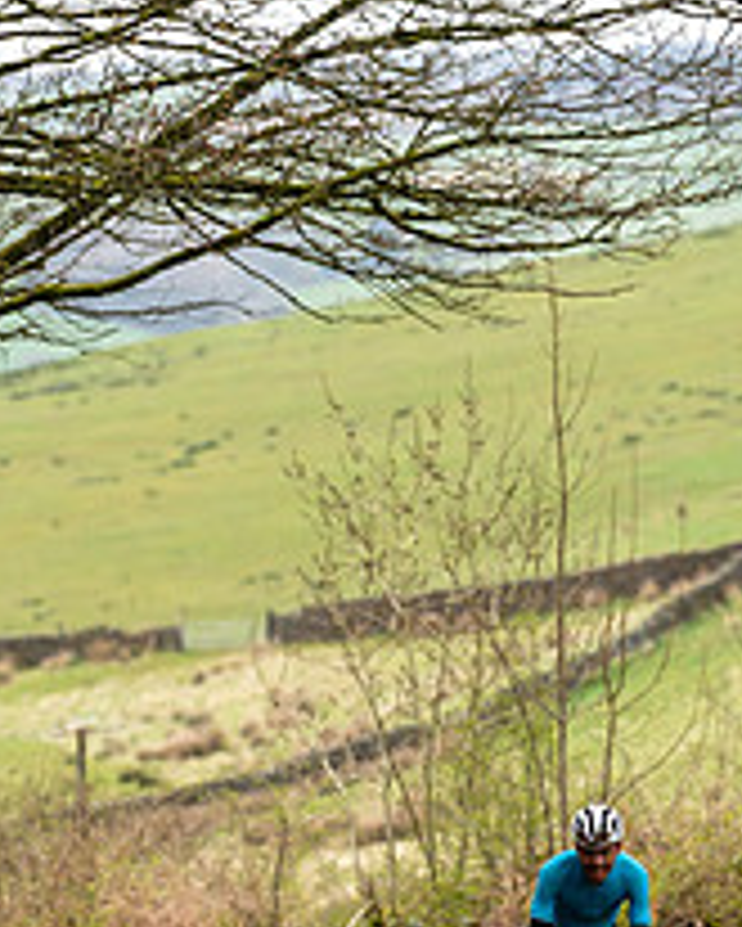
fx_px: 13029
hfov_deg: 3.3
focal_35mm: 475
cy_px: 990
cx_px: 686
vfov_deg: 4.1
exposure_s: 1/1000
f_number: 3.5
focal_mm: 154
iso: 640
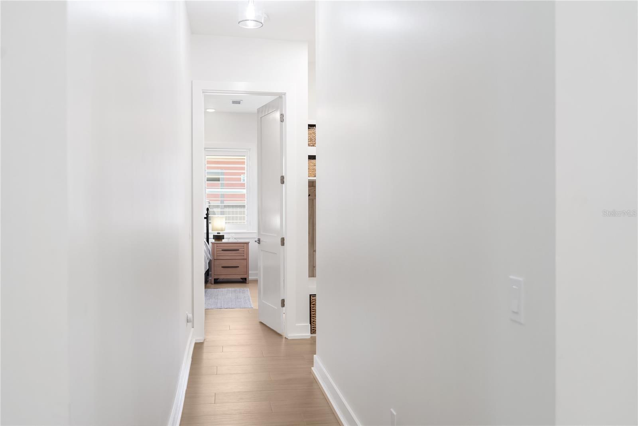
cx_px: 319
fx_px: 550
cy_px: 213
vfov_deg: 42.4
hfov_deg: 60.3
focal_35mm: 31
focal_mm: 31
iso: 1250
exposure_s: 1/125
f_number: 4
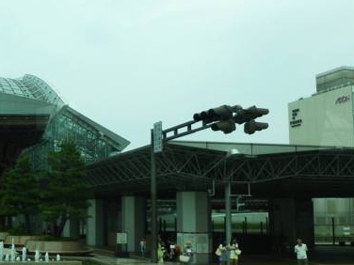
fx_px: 522
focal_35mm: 51
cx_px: 33
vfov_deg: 28.5
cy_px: 158
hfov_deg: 35.2
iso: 100
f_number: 4
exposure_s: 1/400
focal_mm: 4.3
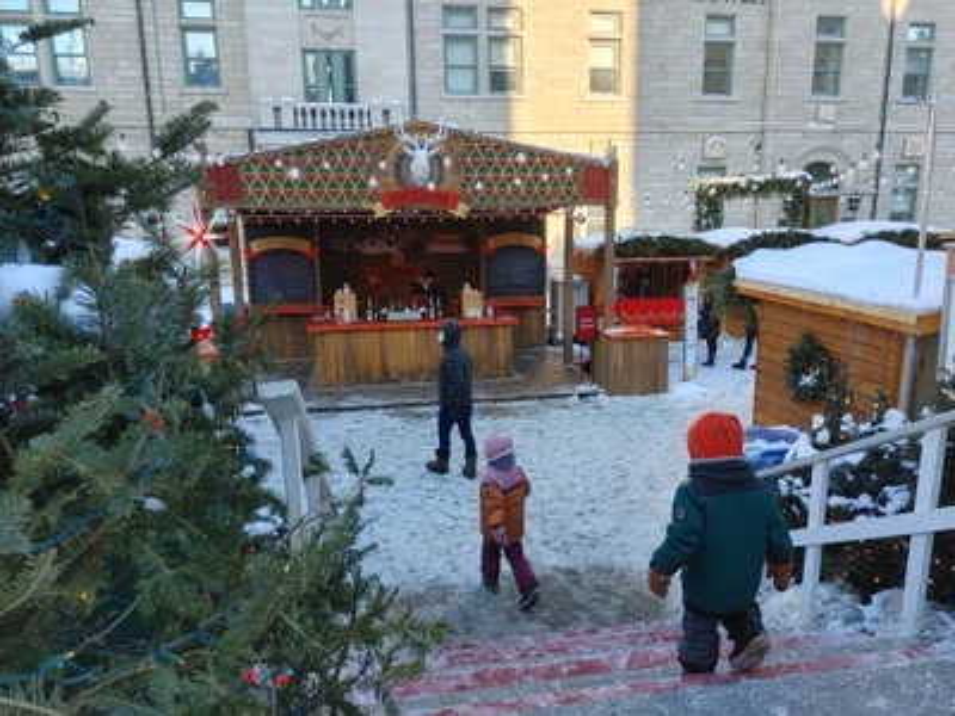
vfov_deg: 53.1
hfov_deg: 67.3
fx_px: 717
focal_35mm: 26
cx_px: 478
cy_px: 358
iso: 50
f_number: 1.8
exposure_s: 1/247
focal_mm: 4.81
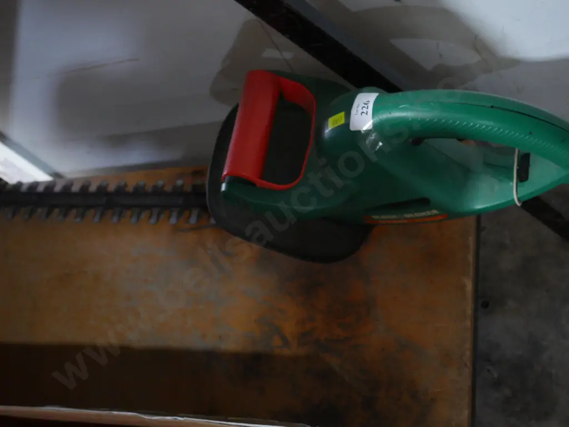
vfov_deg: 31.5
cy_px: 214
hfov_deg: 41.2
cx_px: 284
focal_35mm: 46
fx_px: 756
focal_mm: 23
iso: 2000
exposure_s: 1/60
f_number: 5.1
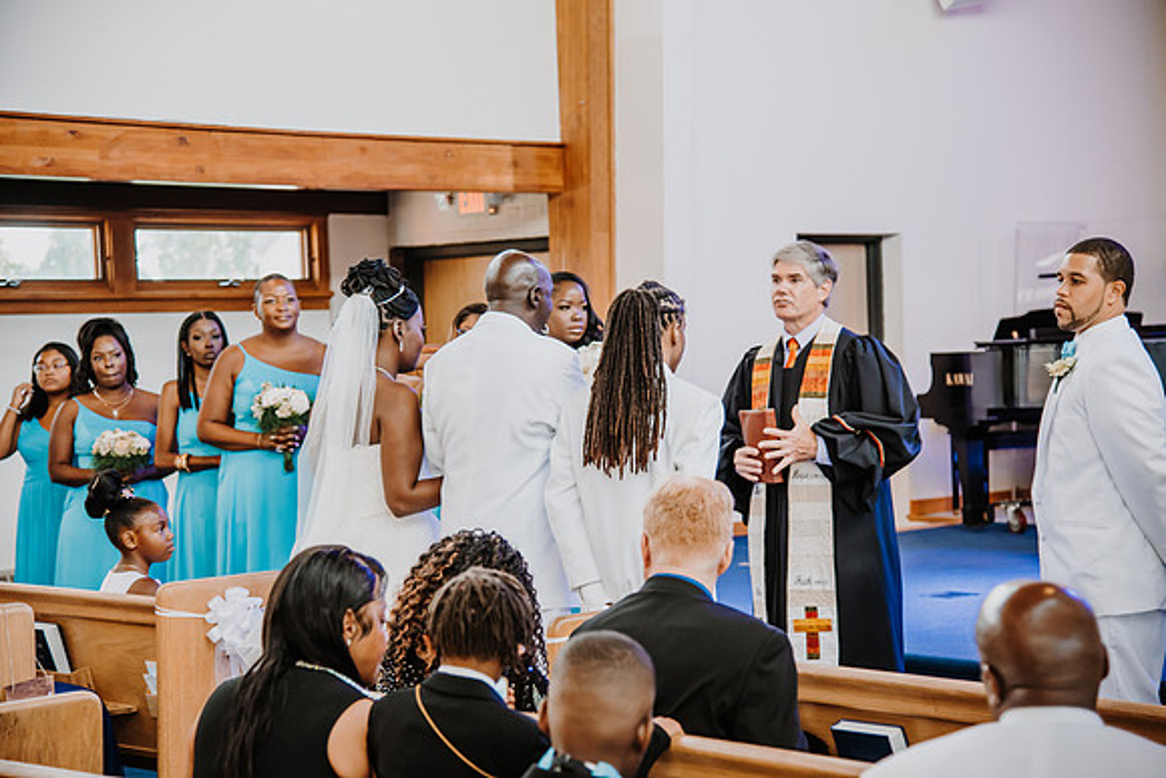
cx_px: 583
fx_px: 2430
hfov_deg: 27.0
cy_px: 389
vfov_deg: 18.2
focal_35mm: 75
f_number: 4
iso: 900
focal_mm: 75
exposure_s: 1/125
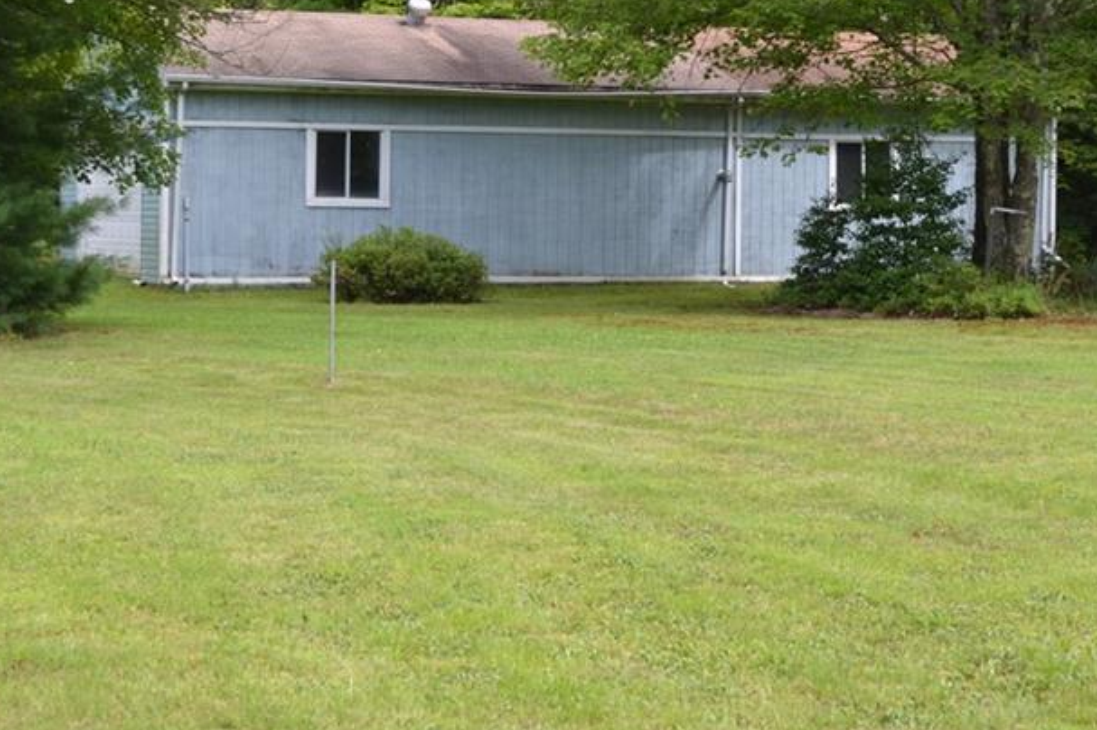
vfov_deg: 16.8
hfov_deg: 25.1
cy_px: 206
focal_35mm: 81
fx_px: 2467
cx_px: 586
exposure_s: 1/125
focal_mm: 32
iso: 100
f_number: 5.6
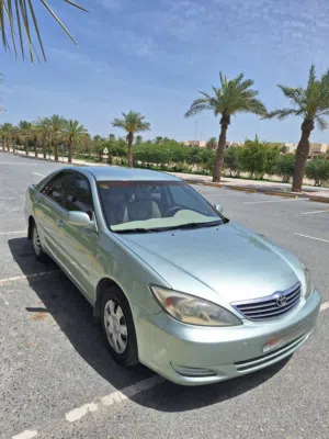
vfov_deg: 73.9
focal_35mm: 23
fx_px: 291
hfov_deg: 58.9
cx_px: 164
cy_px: 220
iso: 40
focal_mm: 5.54
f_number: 1.8
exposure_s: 1/10000
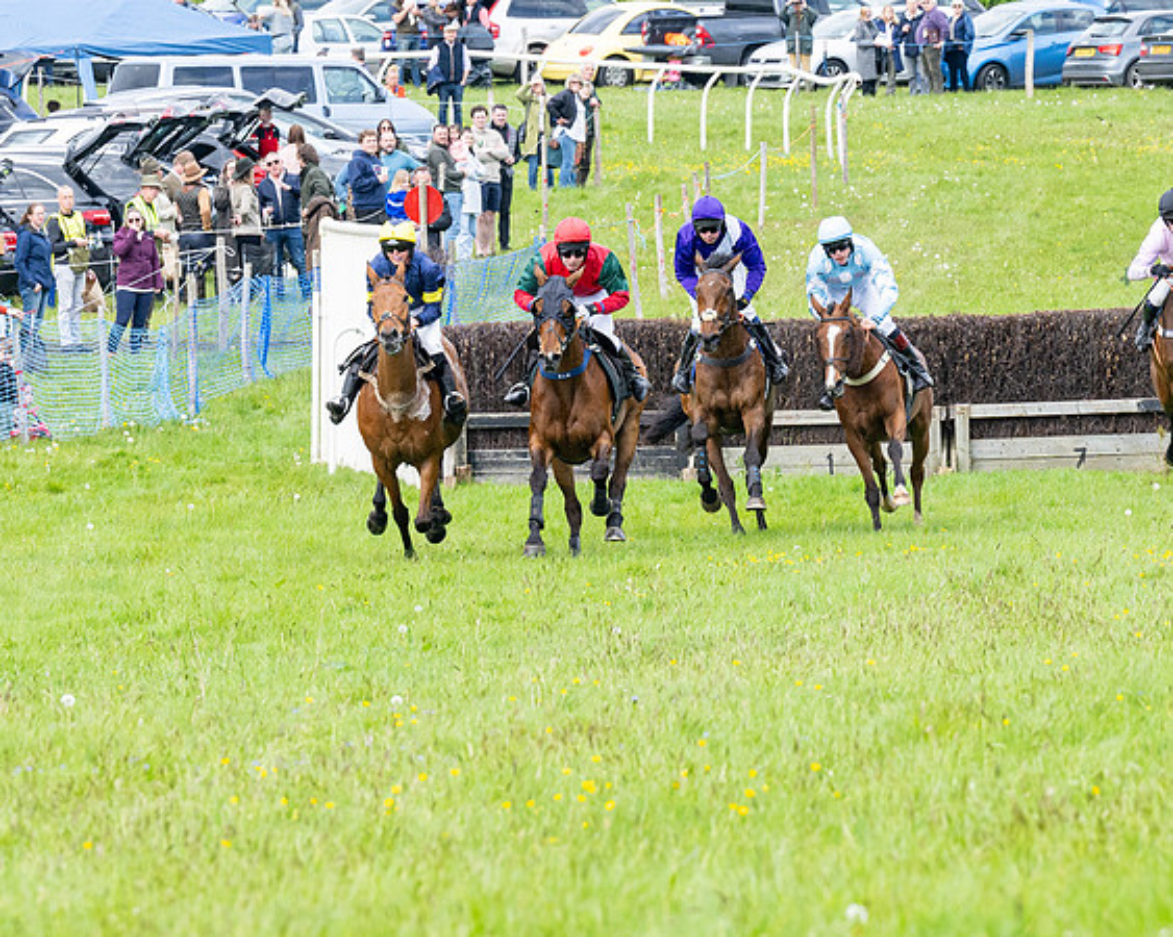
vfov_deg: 4.0
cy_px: 408
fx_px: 13594
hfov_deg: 4.9
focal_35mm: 392
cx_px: 584
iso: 400
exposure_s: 1/640
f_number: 6.3
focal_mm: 160
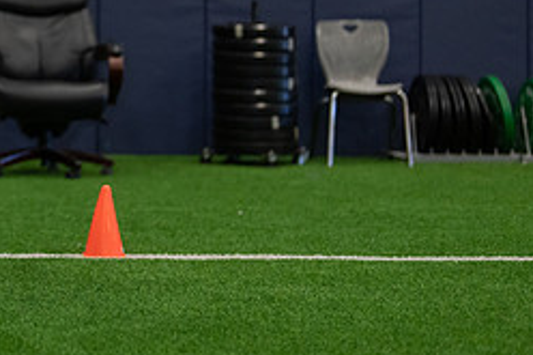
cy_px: 24
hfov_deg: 15.6
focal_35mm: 127
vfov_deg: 10.7
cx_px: -86
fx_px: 1879
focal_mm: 50
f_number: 1.2
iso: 1250
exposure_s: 1/1000
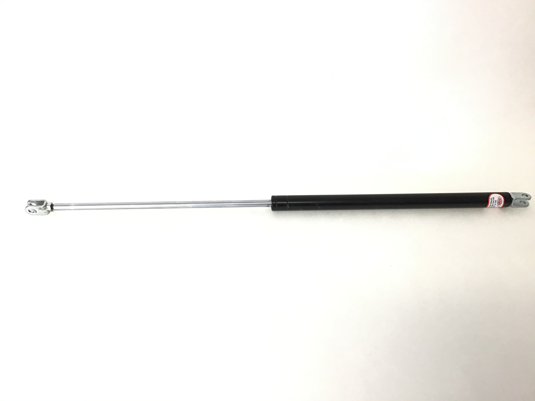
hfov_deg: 58.4
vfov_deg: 45.4
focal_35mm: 31
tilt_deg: -49.2
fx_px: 479
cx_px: 268
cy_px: 200
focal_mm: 3.3
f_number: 2.4
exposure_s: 1/30
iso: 25
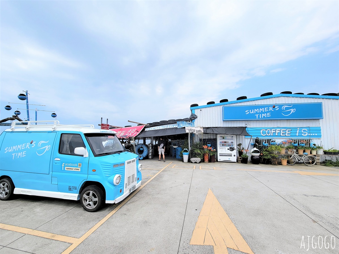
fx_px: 127
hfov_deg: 106.2
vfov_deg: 89.9
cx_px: 170
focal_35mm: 13
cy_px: 127
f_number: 2.2
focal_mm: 2.2
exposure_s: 1/2228
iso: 50
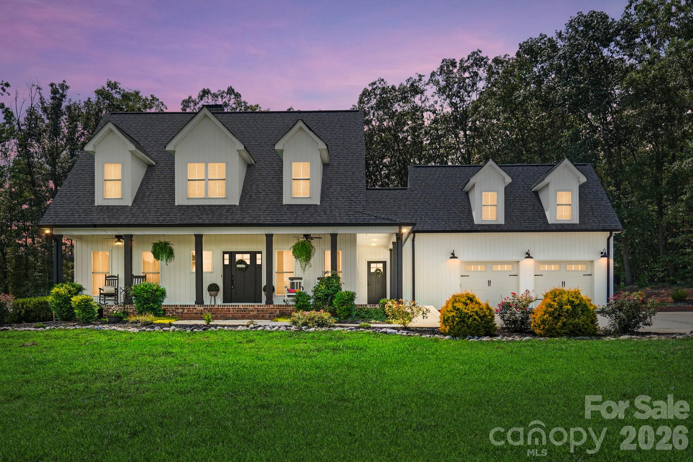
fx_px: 577
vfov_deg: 43.6
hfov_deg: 61.9
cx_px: 346
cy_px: 231
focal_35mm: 30
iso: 100
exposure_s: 1/500
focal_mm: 20
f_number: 4.5
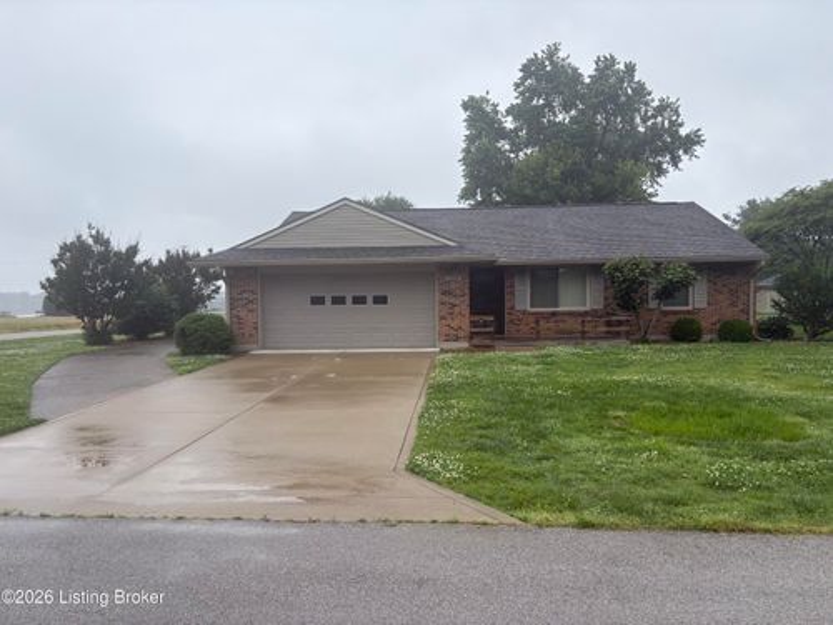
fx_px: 626
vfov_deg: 53.1
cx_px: 416
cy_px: 312
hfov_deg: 67.3
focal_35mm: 26
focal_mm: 5.96
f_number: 1.6
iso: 50
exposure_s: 1/2012
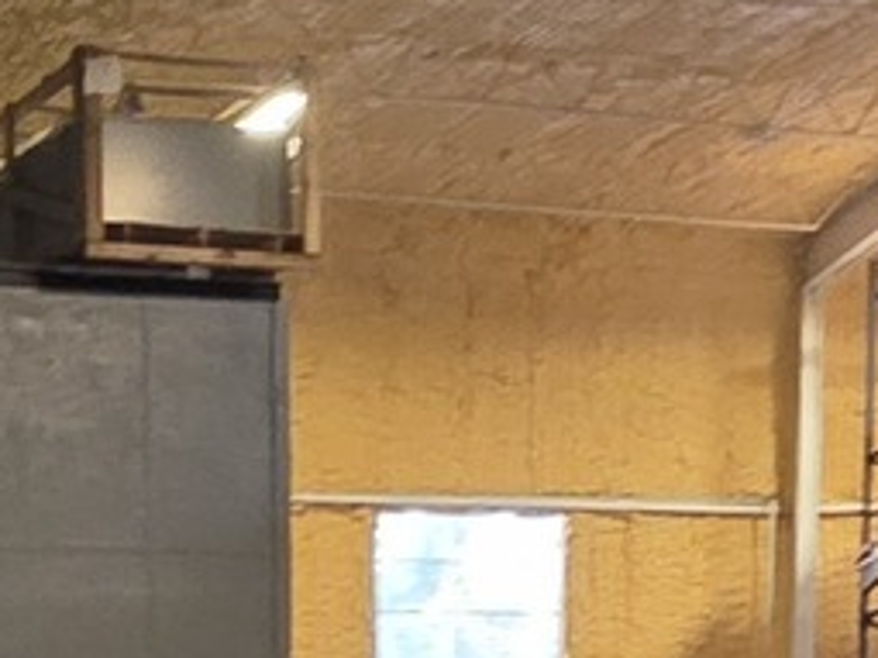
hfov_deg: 19.2
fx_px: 2586
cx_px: 289
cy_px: 1230
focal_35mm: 102
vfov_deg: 13.0
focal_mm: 2.2
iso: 640
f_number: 1.9
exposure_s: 1/60
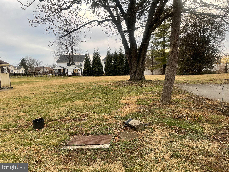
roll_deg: +1.3
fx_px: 172
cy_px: 86
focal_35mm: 26
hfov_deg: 67.3
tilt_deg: -3.7
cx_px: 114
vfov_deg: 53.1
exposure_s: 1/202
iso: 32
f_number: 1.6
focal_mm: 4.2
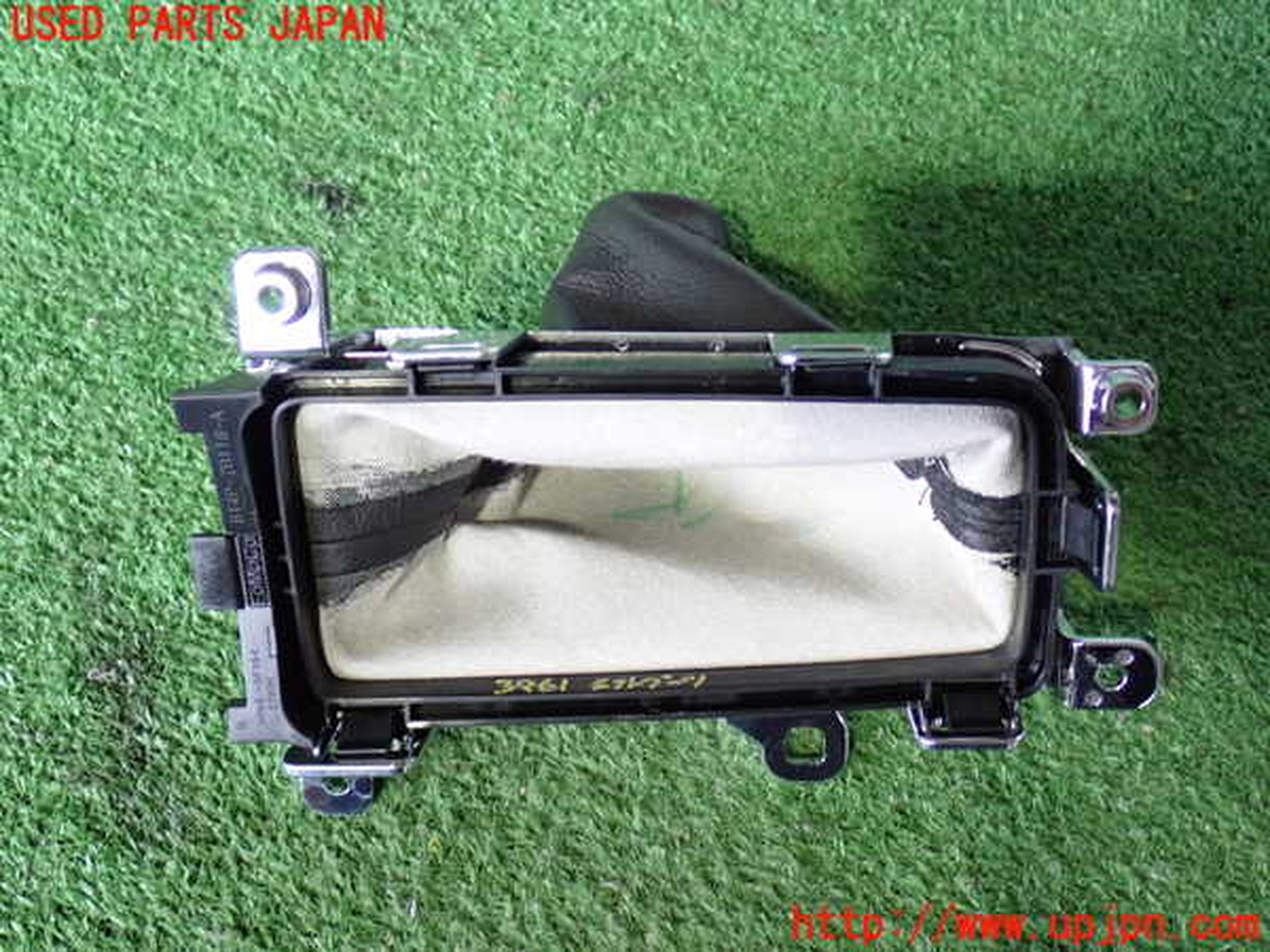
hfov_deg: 42.9
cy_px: 476
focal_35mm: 44
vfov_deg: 32.9
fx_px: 1614
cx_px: 635
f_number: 2.9
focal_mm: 7.84
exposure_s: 1/40
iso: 800
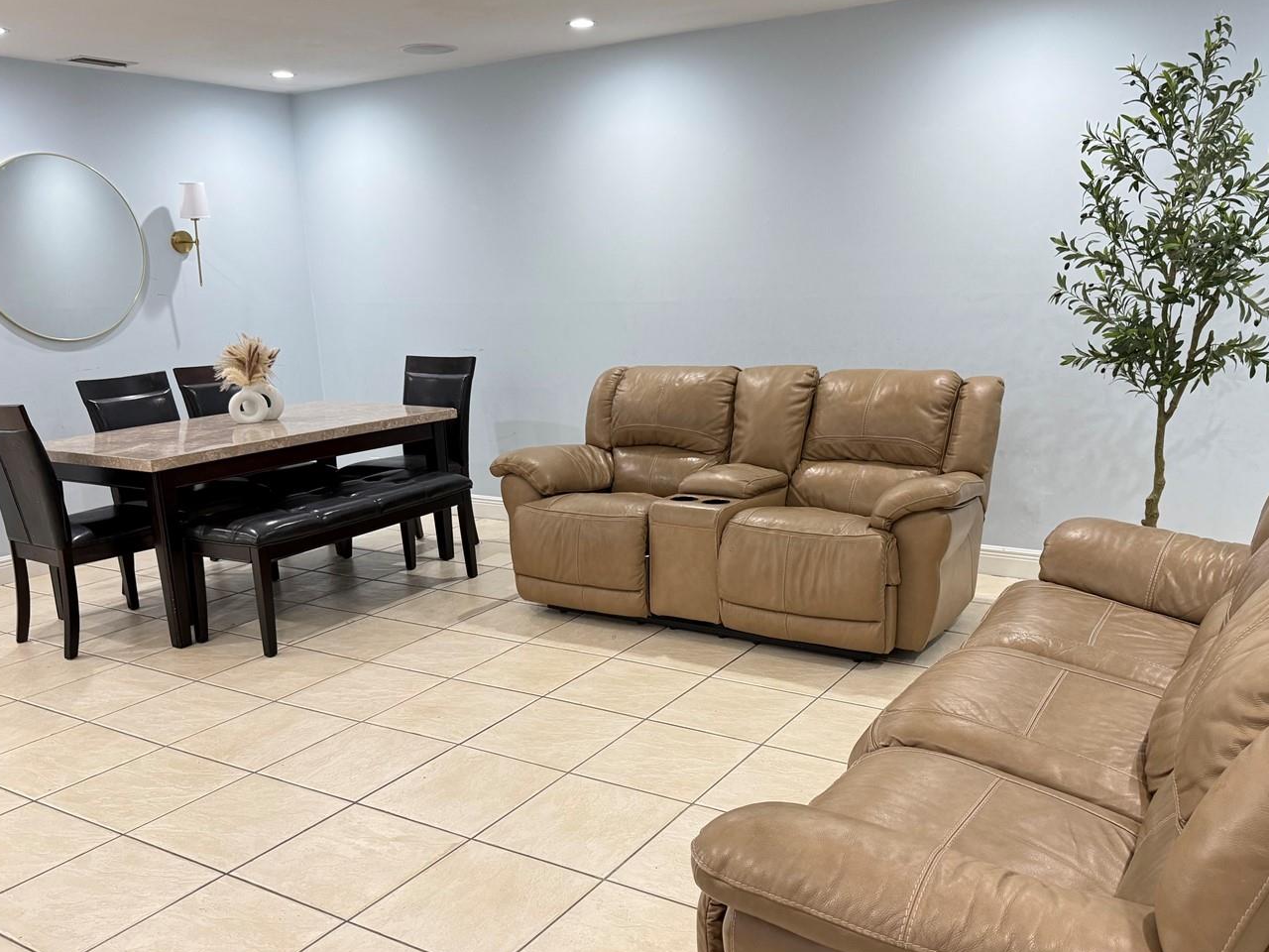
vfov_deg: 46.8
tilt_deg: -12.5
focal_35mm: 30
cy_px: 512
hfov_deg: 59.9
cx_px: 674
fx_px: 1100
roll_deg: +1.4
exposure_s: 1/60
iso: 320
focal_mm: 6.76
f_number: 1.78
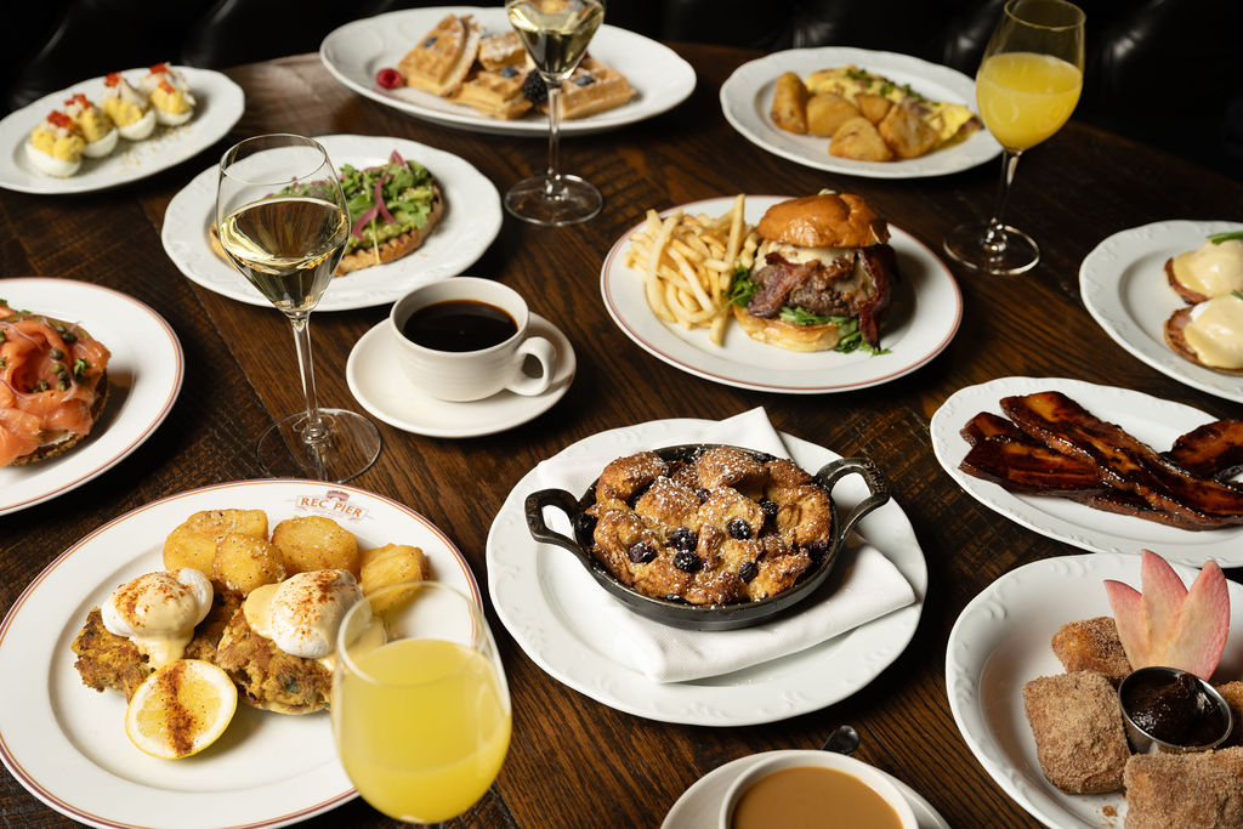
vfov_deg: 31.2
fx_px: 1485
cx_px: 622
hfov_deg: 45.4
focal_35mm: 43
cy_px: 414
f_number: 5.6
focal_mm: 43
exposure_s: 1/125
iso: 200
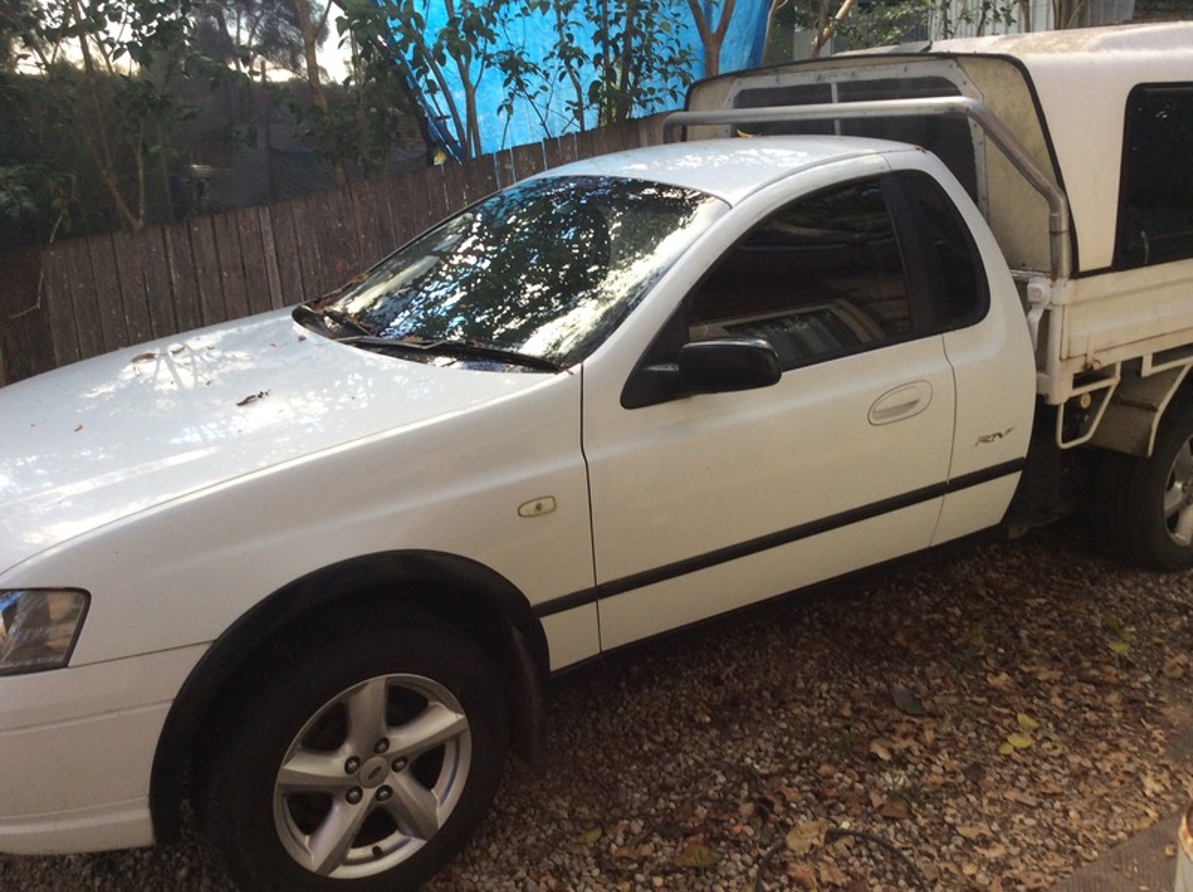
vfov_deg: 44.1
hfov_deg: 56.9
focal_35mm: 32
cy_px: 446
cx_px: 596
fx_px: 1102
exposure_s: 1/100
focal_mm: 3.3
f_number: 2.4
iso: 50
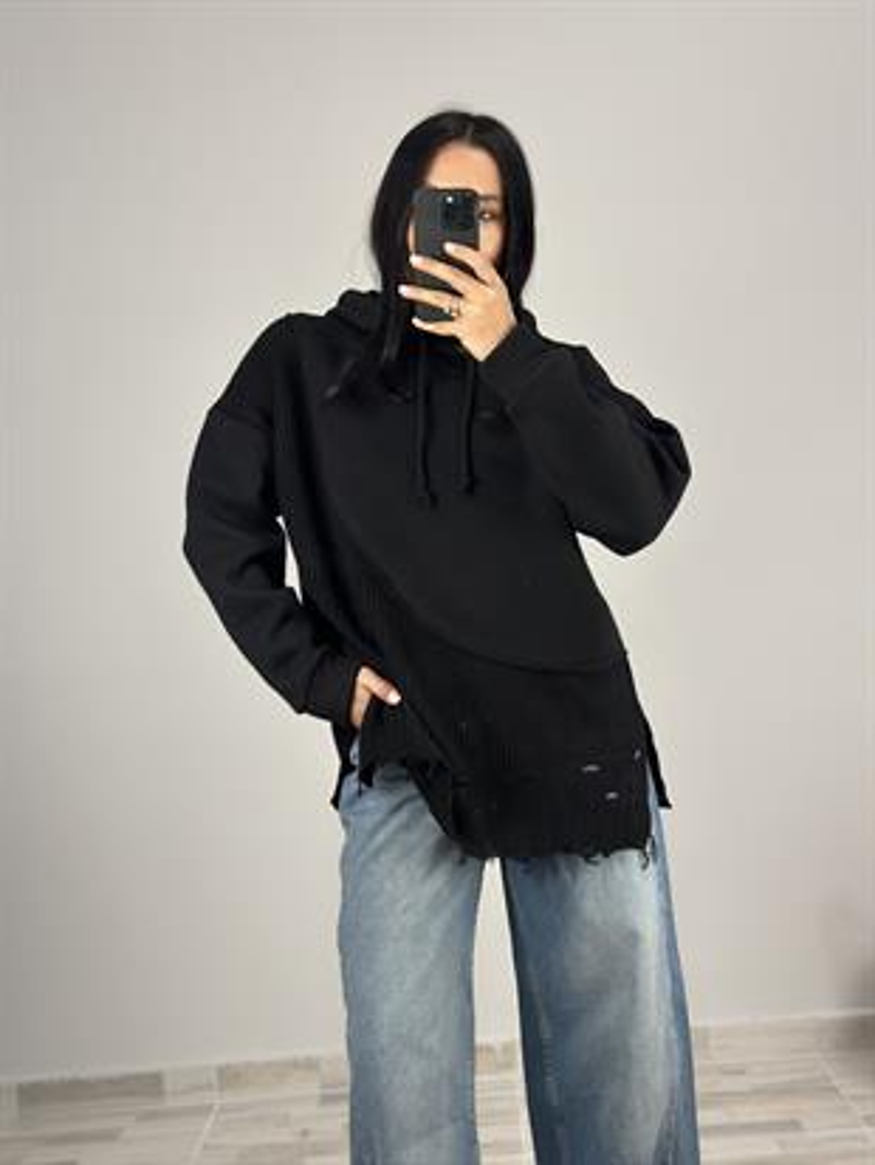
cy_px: 582
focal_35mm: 48
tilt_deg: -22.6
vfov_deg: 39.6
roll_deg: +4.5
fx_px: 1617
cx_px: 438
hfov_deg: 30.3
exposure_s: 1/100
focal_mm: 6.86
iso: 160
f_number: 1.78
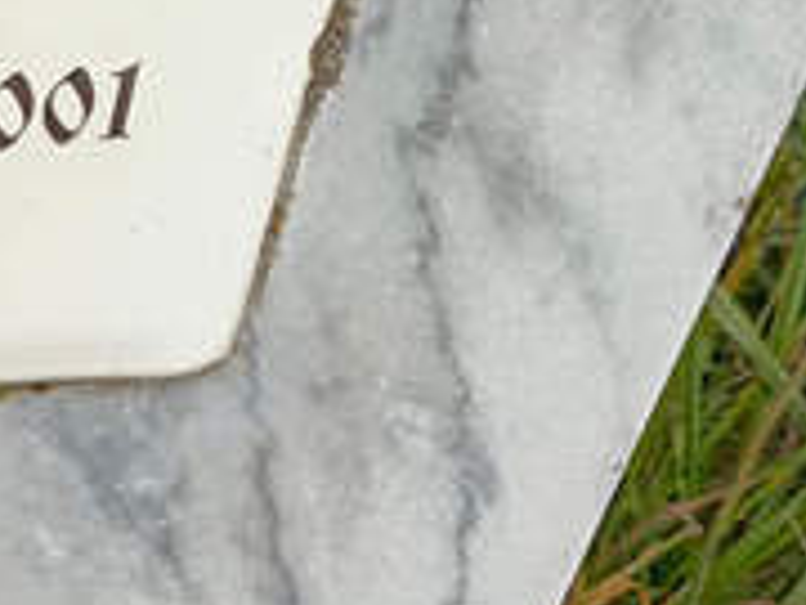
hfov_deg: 17.1
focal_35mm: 111
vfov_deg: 13.2
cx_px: -121
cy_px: 609
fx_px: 2585
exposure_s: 1/338
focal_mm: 4.76
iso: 110
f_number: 1.69
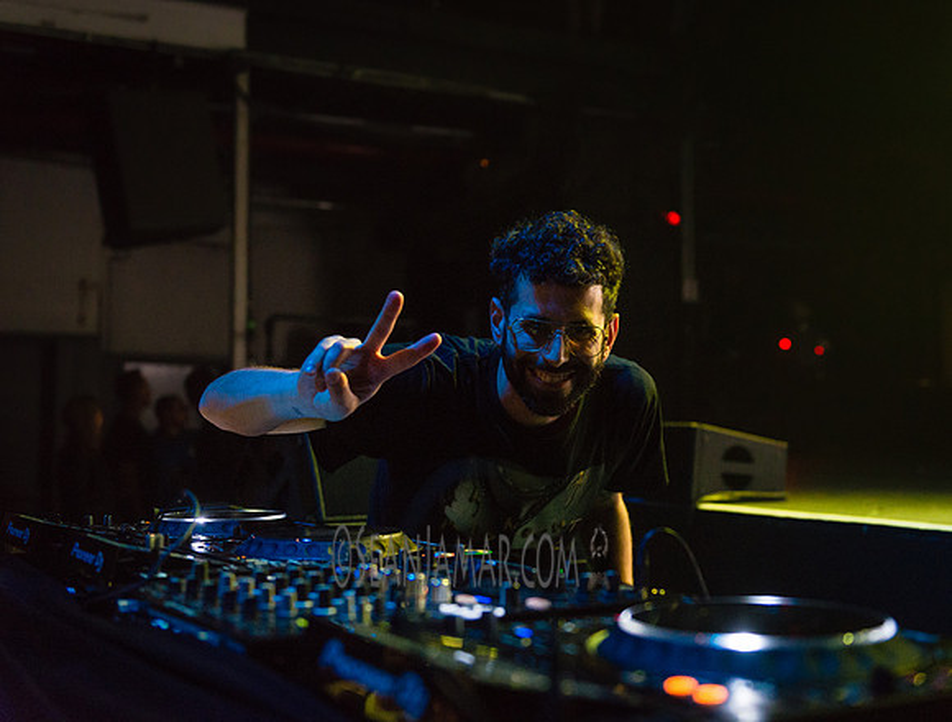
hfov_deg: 41.3
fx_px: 1258
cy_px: 325
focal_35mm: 46
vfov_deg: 32.0
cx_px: 551
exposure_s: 1/320
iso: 4000
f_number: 2.8
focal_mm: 38
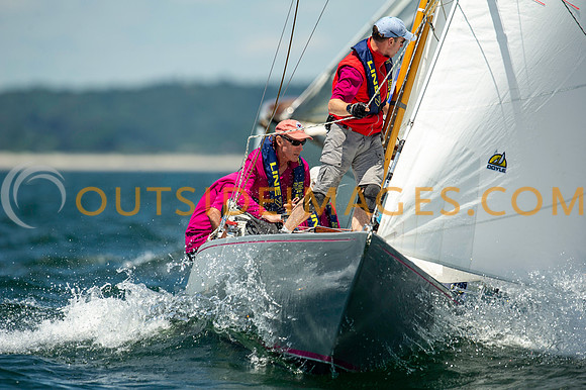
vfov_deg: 2.3
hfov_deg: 3.4
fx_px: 9761
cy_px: 195
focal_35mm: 600
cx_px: 293
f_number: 5
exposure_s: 1/2500
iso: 400
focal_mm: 600
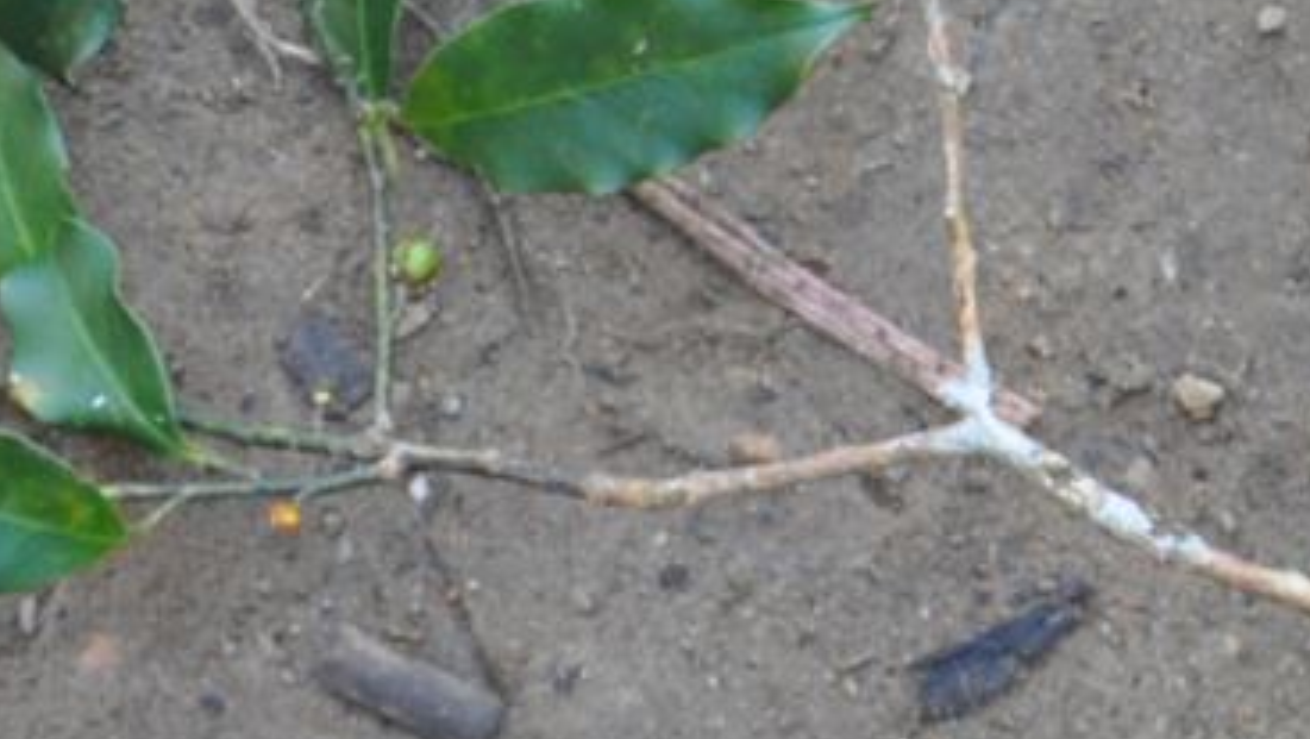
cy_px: -773
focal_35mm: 236
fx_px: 8203
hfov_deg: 9.1
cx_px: 1351
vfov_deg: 5.1
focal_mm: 26
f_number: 5.6
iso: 360
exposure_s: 1/30
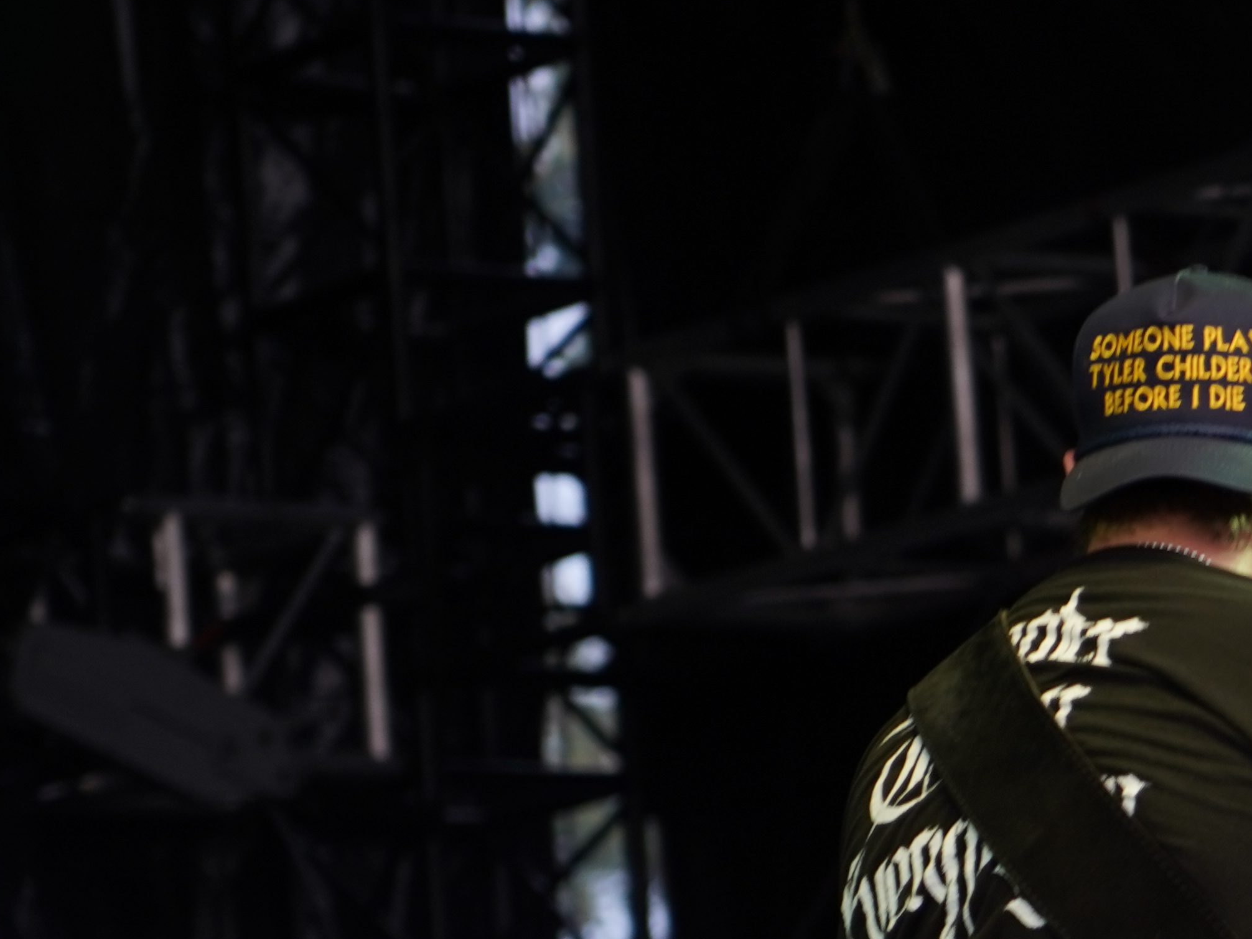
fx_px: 10887
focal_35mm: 301
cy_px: 1067
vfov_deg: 4.9
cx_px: 1523
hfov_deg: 6.5
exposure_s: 1/125
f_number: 4
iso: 320
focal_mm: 105
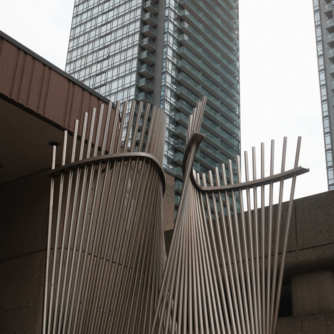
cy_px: 167
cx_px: 241
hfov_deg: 31.8
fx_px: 579
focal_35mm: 53
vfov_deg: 32.2
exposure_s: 1/500
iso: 400
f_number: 11
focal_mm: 27
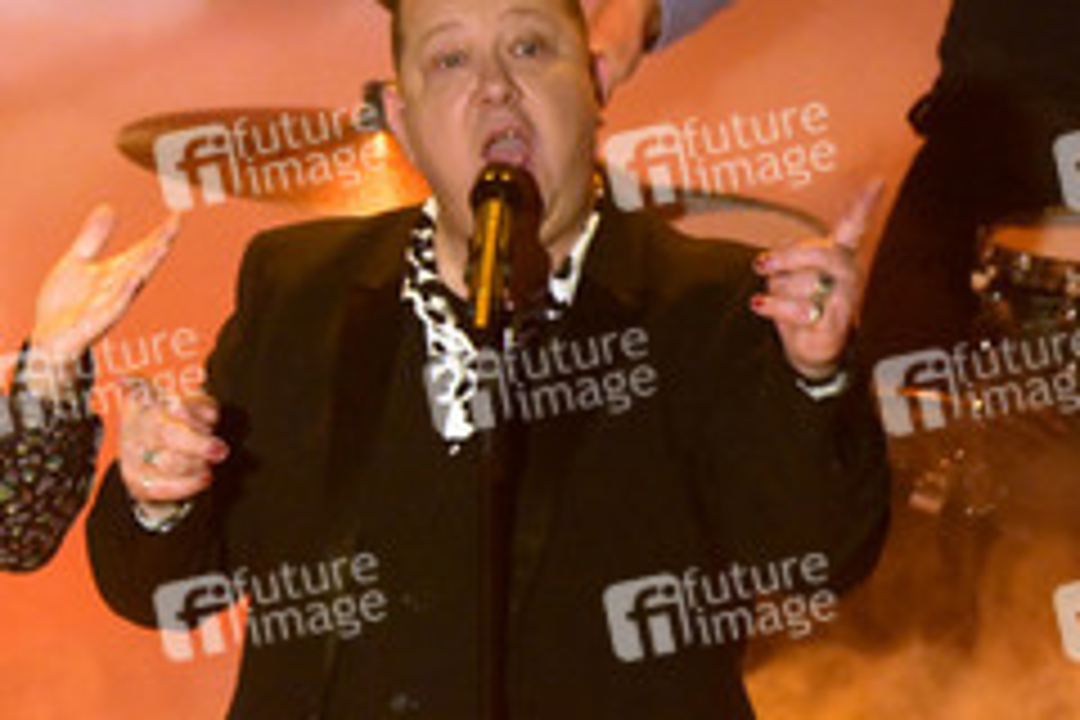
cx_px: 151
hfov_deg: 2.2
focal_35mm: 938
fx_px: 28138
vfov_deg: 1.5
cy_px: 495
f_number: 5.6
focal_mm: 500
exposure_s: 1/400
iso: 8000
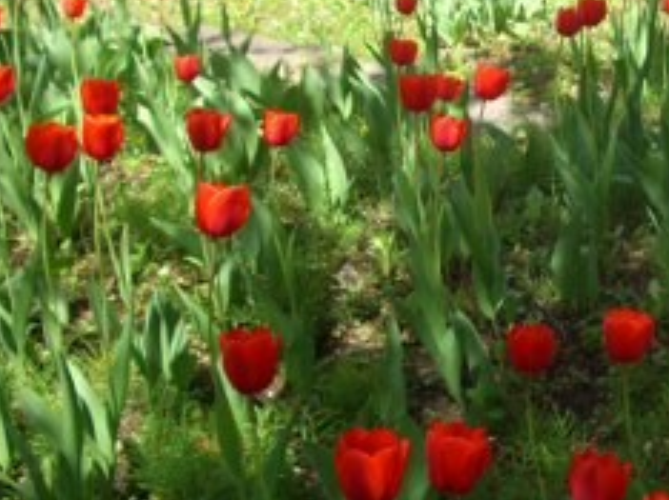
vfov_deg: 22.5
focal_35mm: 65
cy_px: 200
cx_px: 460
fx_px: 1255
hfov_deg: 29.6
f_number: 2.8
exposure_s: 1/250
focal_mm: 7.9
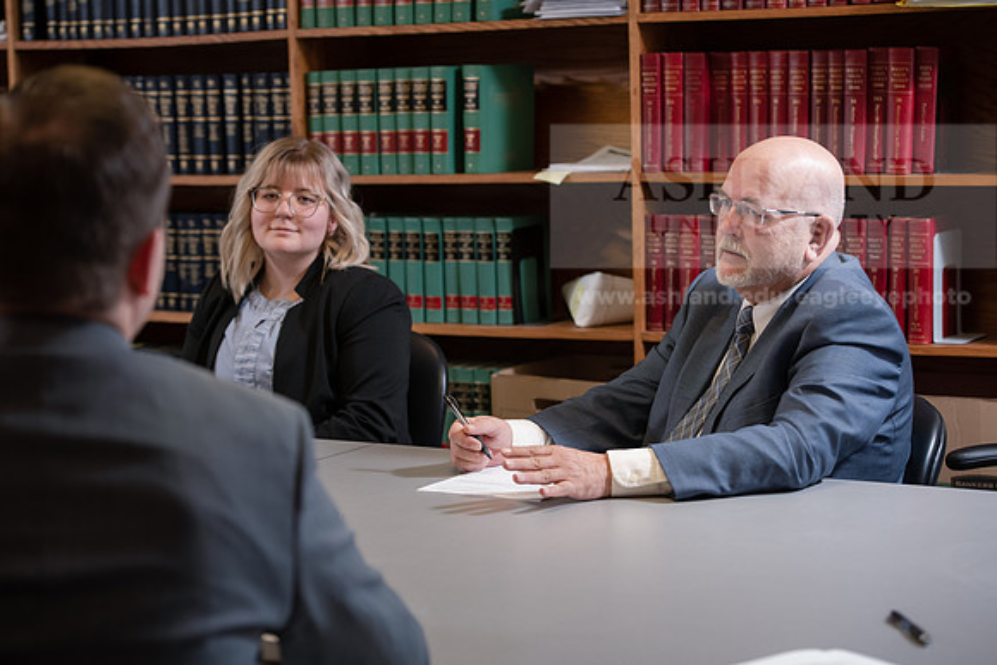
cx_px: 498
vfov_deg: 17.1
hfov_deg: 25.4
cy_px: 332
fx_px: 2216
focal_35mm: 80
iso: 1000
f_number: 4
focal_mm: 80
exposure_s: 1/160
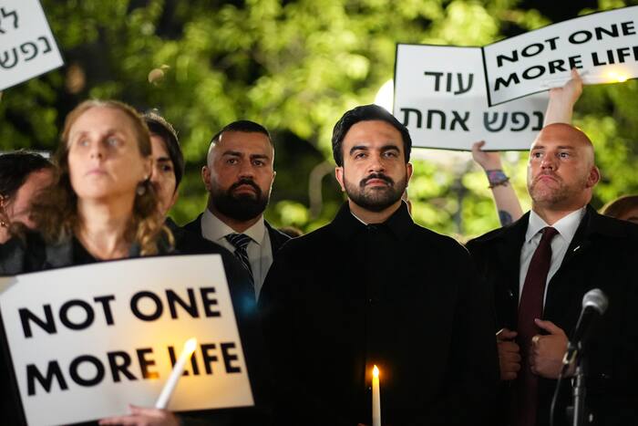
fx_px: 2251
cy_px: 213
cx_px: 319
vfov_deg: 10.8
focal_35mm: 127
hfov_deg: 16.1
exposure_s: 1/160
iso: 6400
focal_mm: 85
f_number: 1.8
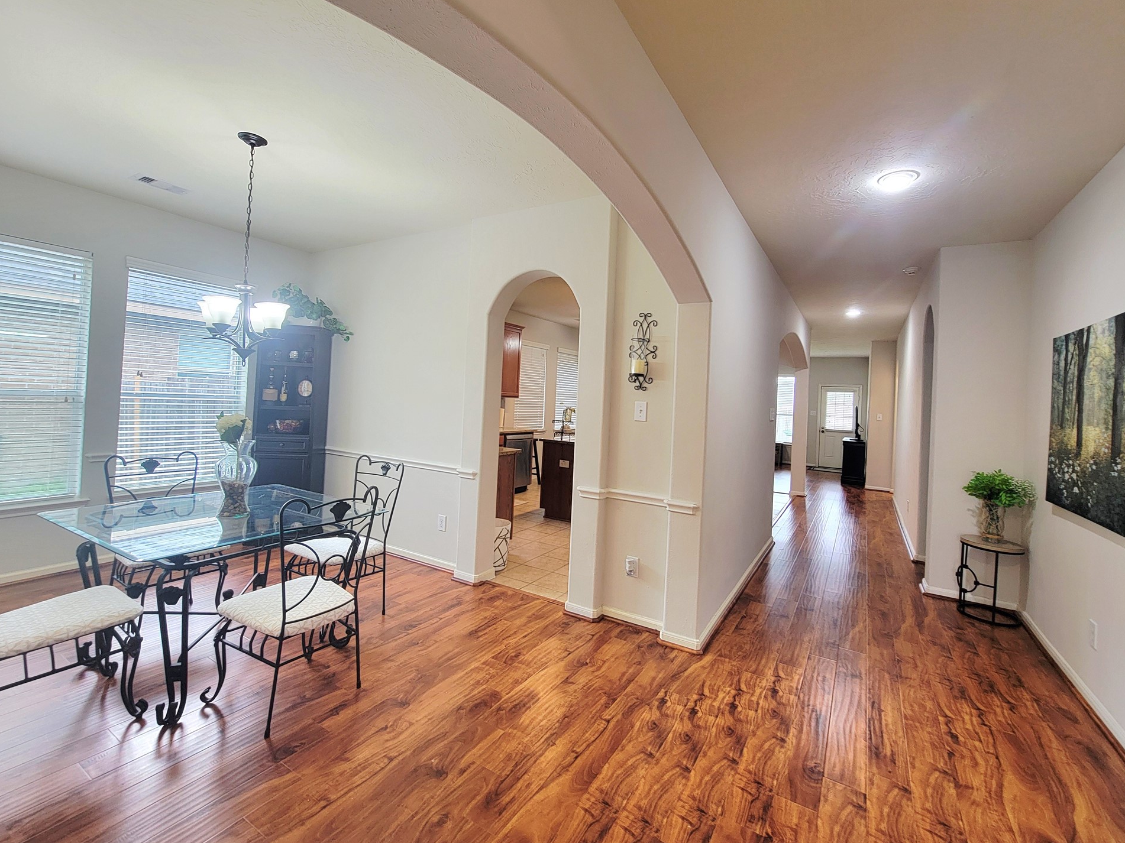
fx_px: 455
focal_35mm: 14
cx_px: 574
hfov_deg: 102.1
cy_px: 394
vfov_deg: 85.5
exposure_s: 1/30
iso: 50
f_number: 2.2
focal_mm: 2.2
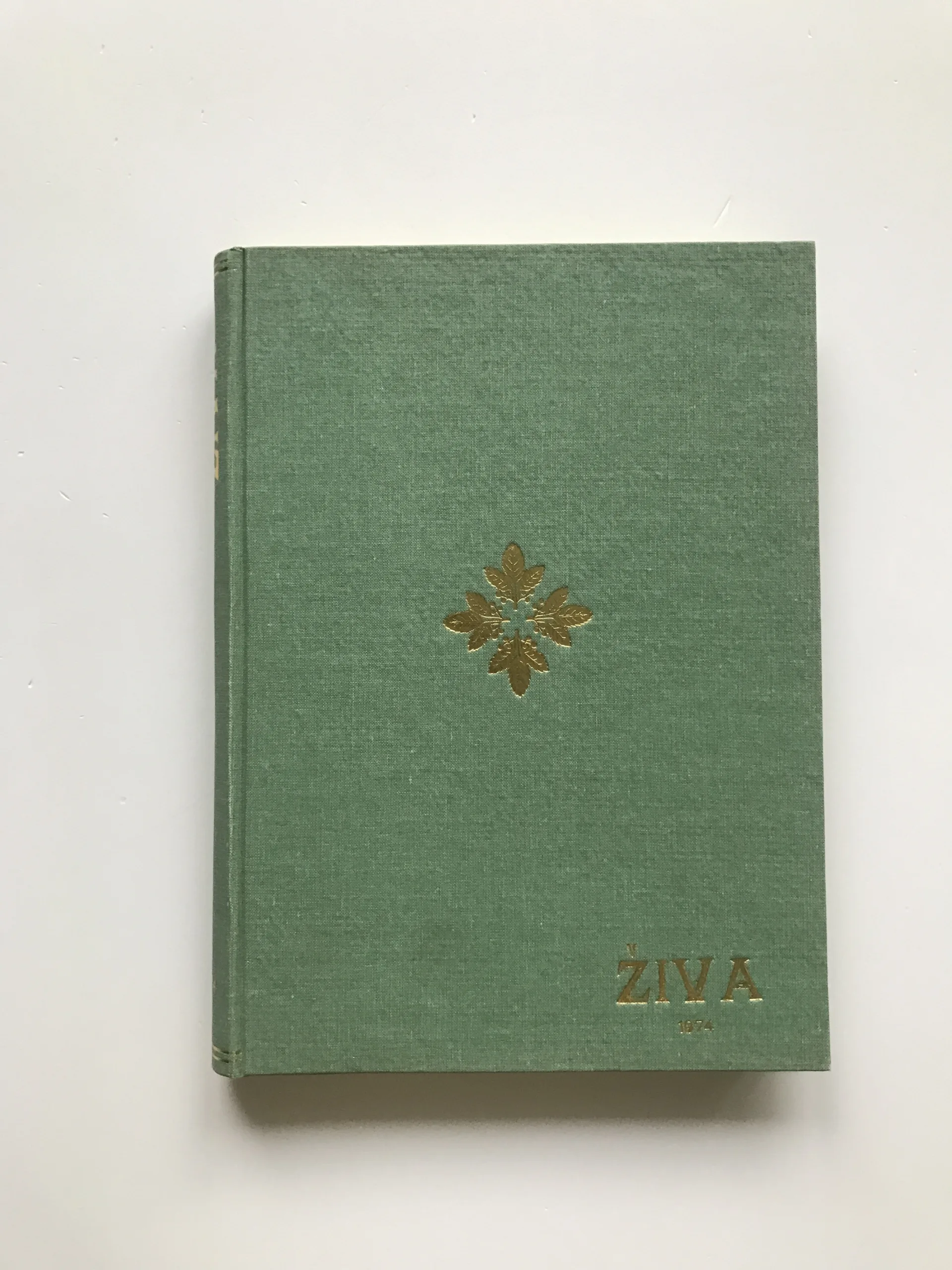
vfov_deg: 63.4
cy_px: 635
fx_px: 1027
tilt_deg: -87.6
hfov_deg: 49.7
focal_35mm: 28
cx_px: 476
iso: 40
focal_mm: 3.99
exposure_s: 1/25
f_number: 1.8
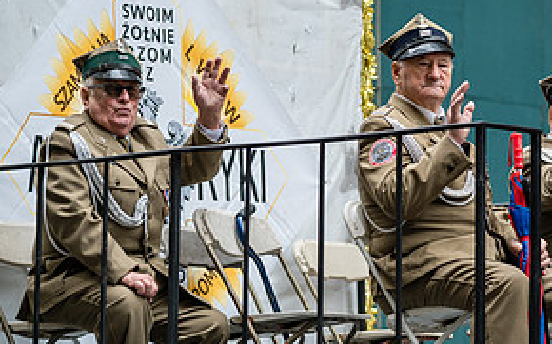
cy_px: 159
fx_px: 2947
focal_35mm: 196
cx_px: 350
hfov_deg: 10.7
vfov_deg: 6.7
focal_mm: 96
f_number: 3.5
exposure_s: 1/500
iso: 500
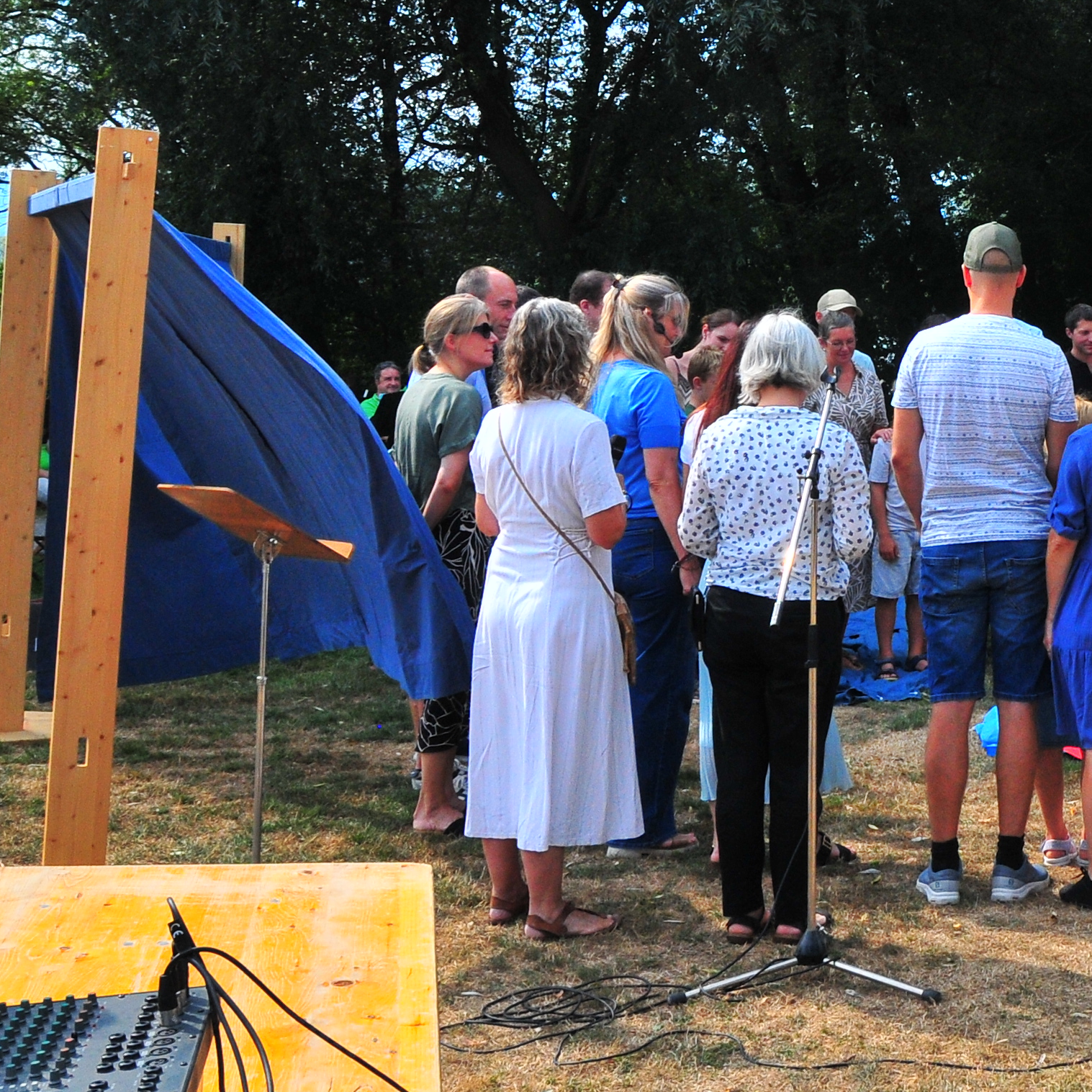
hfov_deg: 25.1
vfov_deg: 27.4
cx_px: 1330
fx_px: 2184
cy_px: 191
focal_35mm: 61
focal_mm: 17
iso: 500
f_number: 11
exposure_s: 1/400
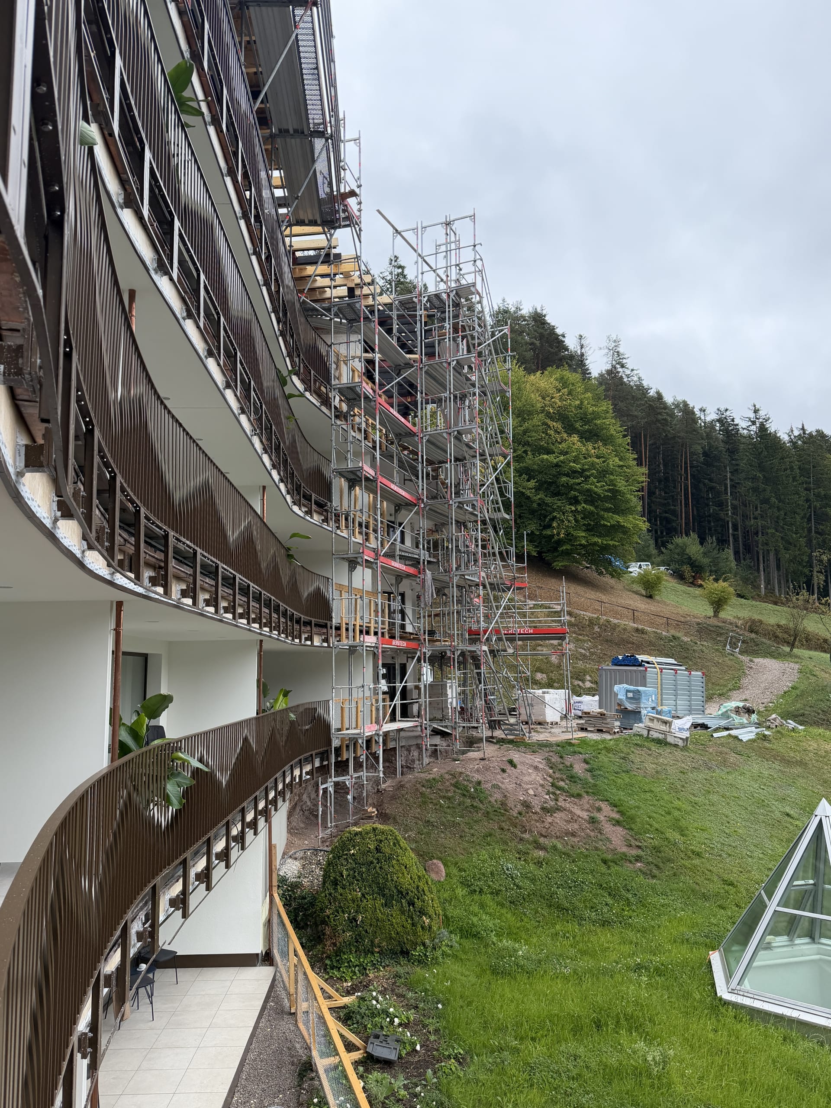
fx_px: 768
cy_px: 554
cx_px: 416
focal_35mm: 24
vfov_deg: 71.6
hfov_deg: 56.8
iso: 100
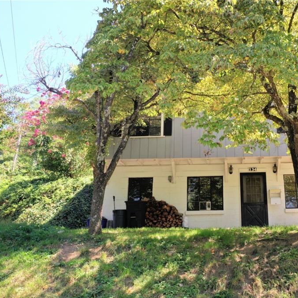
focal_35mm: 36
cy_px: 150
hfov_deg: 44.6
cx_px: 222
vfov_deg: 46.0
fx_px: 351
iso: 100
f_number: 5.6
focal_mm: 10.26
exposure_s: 1/80
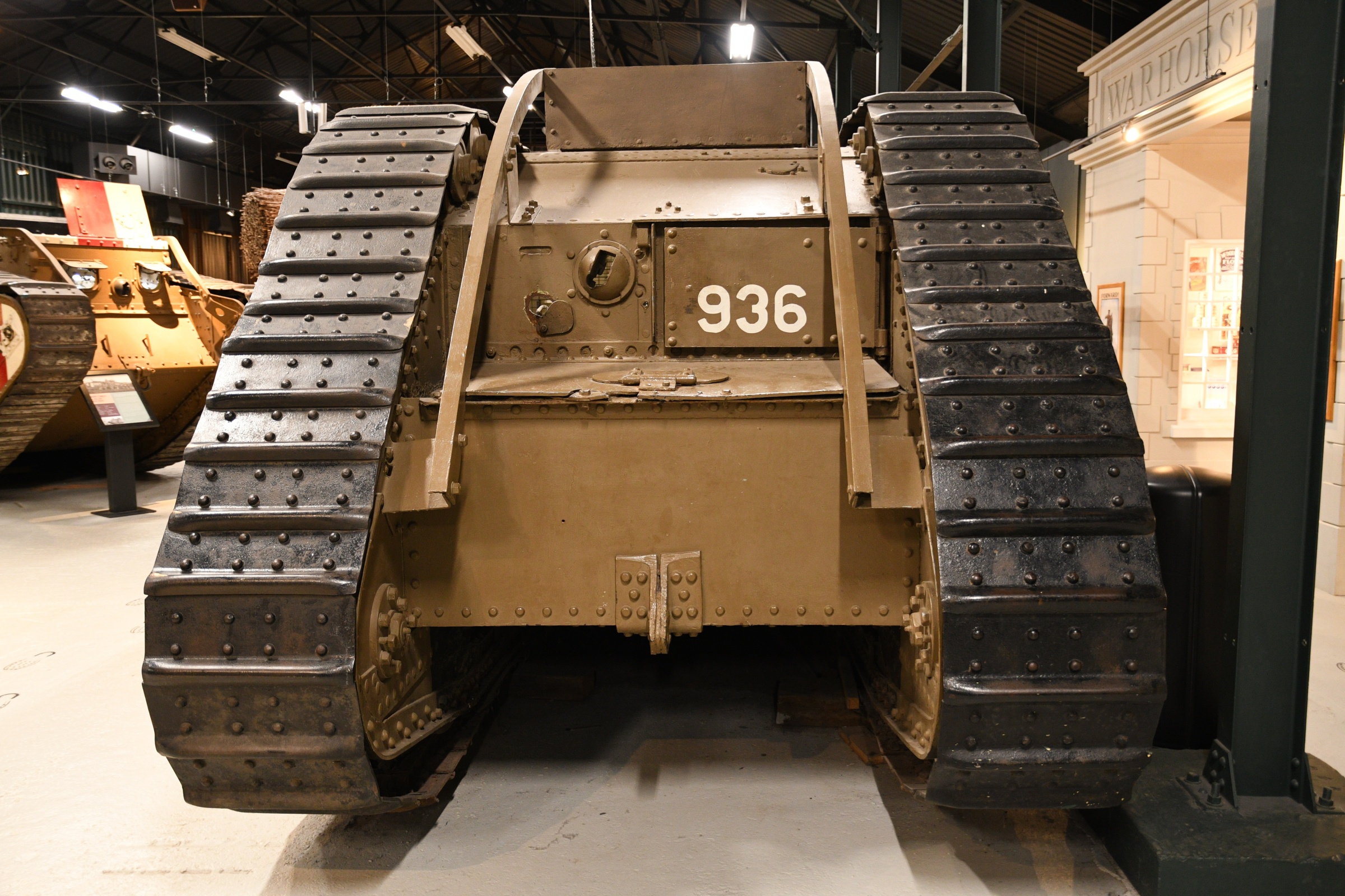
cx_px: 672
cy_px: 448
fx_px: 1121
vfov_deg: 43.6
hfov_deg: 61.9
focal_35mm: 30
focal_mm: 20
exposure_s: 1/20
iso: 1000
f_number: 2.8
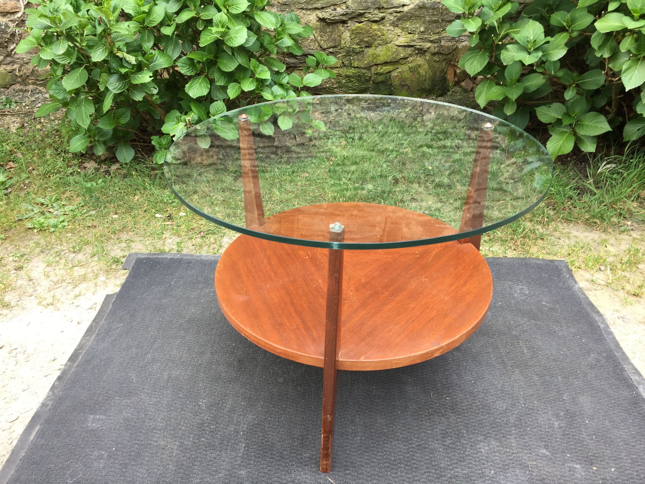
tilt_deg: -31.1
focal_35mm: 29
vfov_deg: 48.2
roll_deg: +0.8
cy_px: 242
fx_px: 540
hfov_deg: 61.7
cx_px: 322
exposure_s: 1/100
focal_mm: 4.15
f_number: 2.2
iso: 32
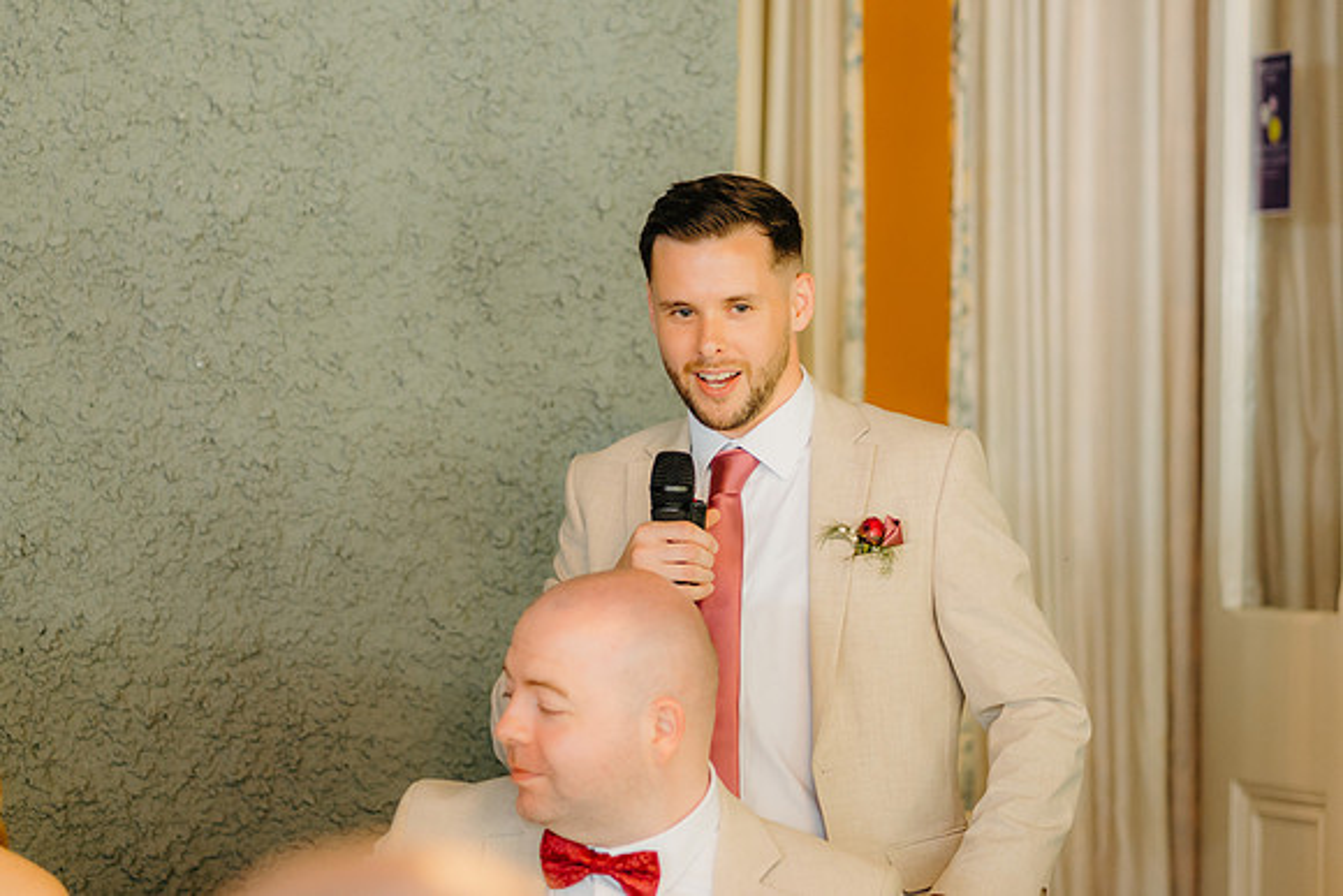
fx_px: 5346
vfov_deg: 9.6
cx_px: 672
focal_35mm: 143
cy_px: 413
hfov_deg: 14.3
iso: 800
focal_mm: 85
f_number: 1.8
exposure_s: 1/200
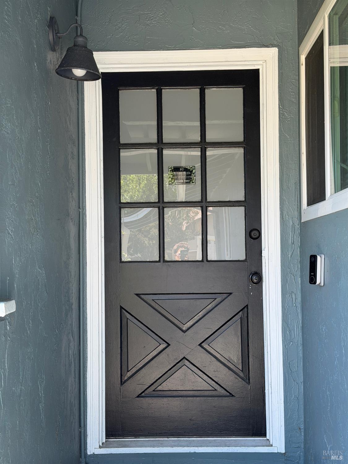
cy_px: 232
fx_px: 643
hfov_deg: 30.3
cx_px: 174
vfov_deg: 39.7
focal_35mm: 48
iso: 50
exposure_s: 1/137
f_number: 1.78
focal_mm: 6.76
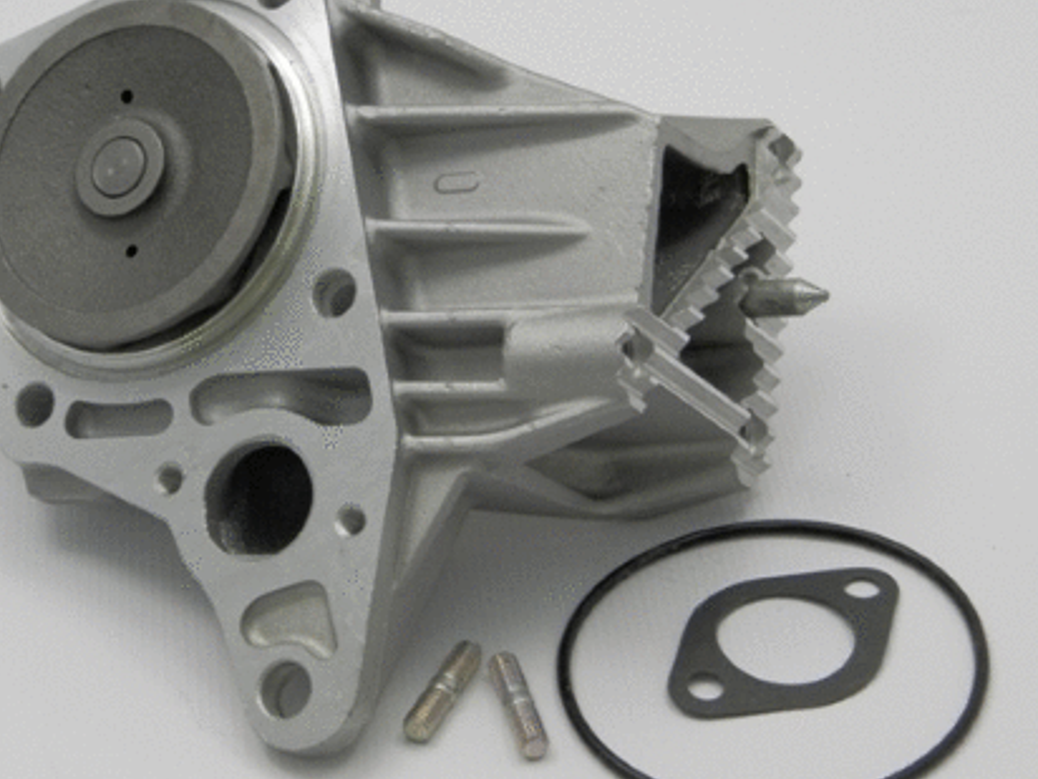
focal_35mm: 106
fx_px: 3179
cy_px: 388
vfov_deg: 14.0
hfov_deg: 18.5
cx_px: 369
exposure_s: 1/160
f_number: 4.2
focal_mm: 14.6
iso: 160
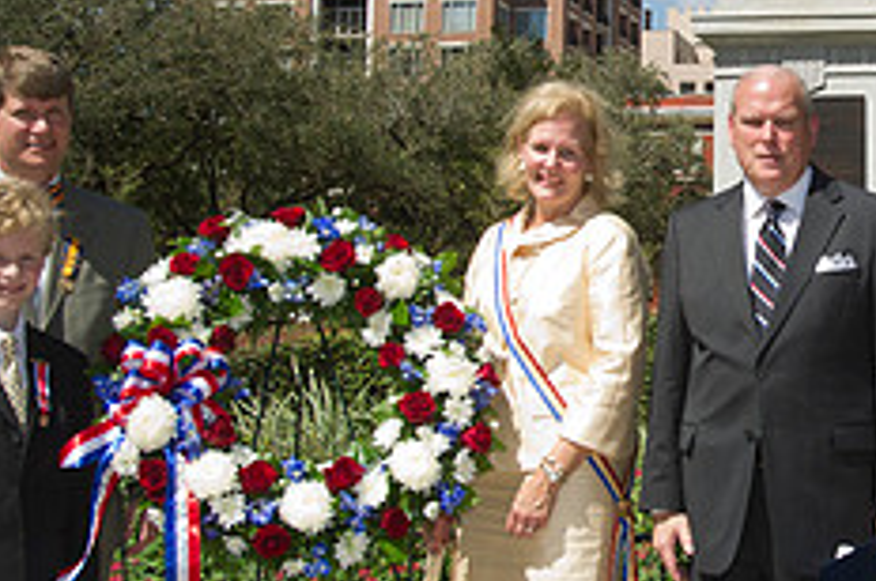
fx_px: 1822
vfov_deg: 18.1
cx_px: 842
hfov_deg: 25.9
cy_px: 170
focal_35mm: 75
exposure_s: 1/250
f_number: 8
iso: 200
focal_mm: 30
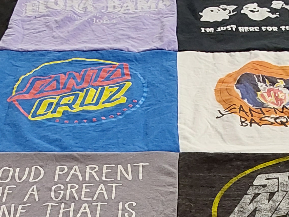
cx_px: 167
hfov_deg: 24.4
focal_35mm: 80
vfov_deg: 17.8
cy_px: 238
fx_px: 668
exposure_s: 1/60
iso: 160
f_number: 1.9
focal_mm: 2.91
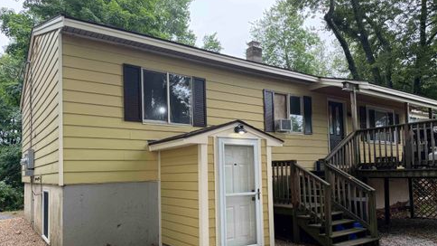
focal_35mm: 27
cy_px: 157
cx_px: 213
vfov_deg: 42.5
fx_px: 313
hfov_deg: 69.9
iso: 80
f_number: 1.78
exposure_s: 1/310
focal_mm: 6.76
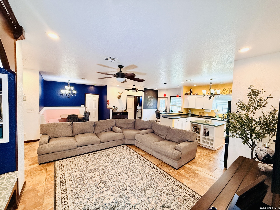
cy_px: 105
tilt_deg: -2.7
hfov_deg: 102.1
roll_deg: -1.8
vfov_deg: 85.7
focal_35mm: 14
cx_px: 140
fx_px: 113
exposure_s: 1/120
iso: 400
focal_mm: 2.22
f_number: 2.2
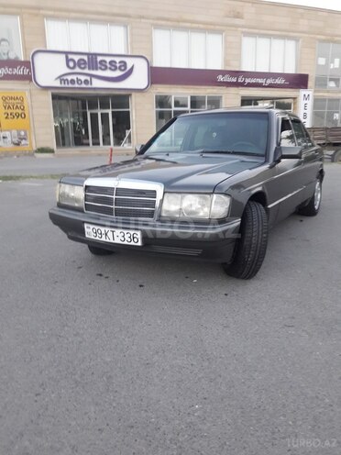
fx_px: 368
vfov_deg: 63.4
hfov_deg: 49.7
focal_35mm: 28
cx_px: 170
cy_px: 228
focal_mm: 3.7
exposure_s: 1/33
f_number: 1.9
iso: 160
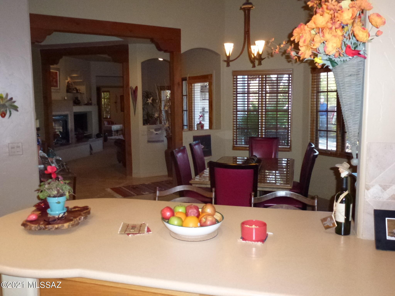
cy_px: 148
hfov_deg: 60.0
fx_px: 342
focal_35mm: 30
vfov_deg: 46.8
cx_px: 198
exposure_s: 1/60
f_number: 3.5
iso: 640
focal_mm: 5.4
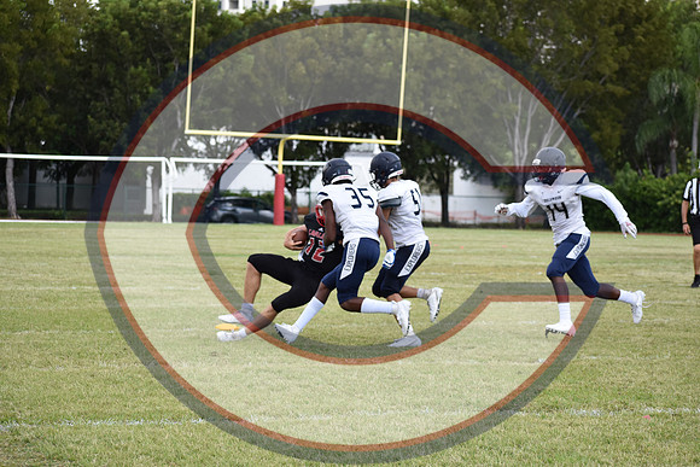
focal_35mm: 138
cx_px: 350
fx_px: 2684
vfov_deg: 9.9
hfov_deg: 14.9
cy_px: 234
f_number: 5
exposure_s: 1/1250
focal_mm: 92
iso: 400
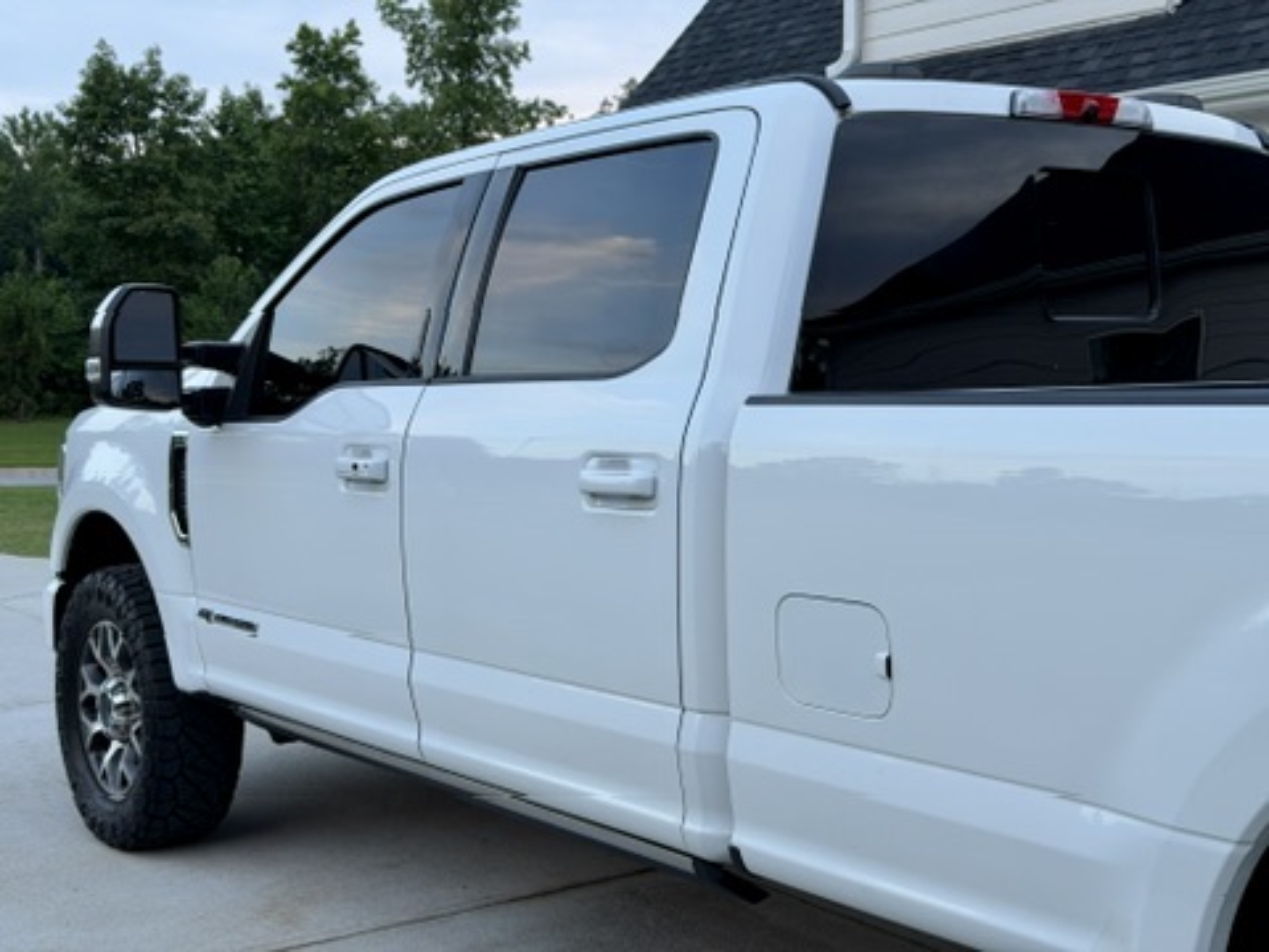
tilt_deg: +1.5
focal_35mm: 48
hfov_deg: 39.7
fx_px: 1760
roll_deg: +1.2
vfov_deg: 30.3
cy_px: 476
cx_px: 634
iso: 80
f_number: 1.78
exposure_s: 1/121
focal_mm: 6.76
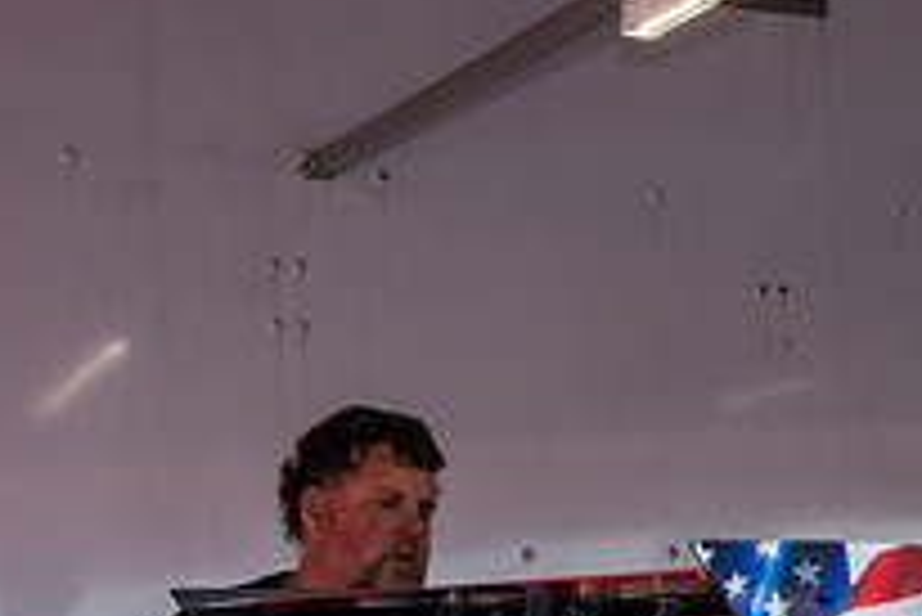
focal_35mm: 82
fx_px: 2102
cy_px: 834
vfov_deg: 15.7
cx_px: 823
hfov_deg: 24.1
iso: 400
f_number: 9
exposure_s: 1/80
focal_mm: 19.6
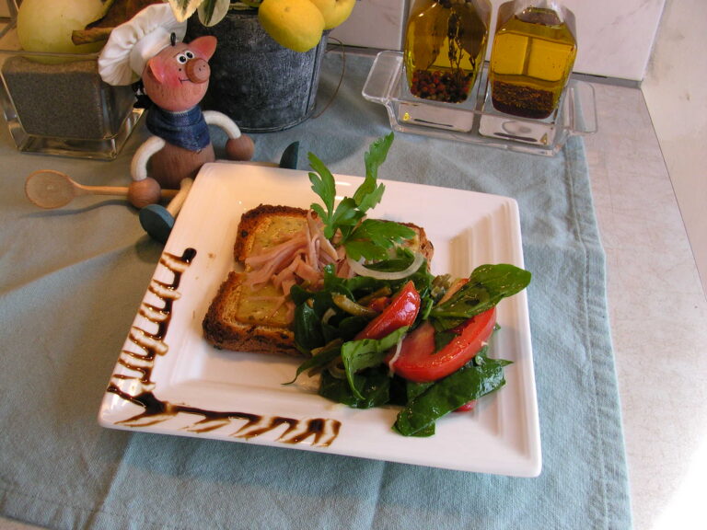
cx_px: 354
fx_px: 756
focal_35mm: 37
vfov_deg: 38.7
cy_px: 265
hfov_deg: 50.1
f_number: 2.7
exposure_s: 1/88.2
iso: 100
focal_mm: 5.6
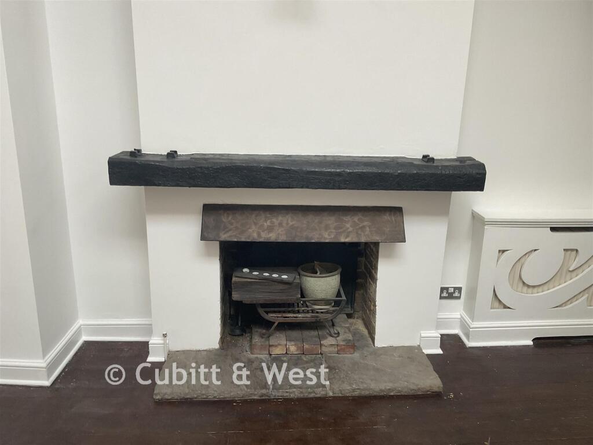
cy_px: 222
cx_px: 296
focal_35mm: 29
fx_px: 497
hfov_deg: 61.7
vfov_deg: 48.2
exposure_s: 1/122
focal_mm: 3
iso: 50
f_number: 1.8
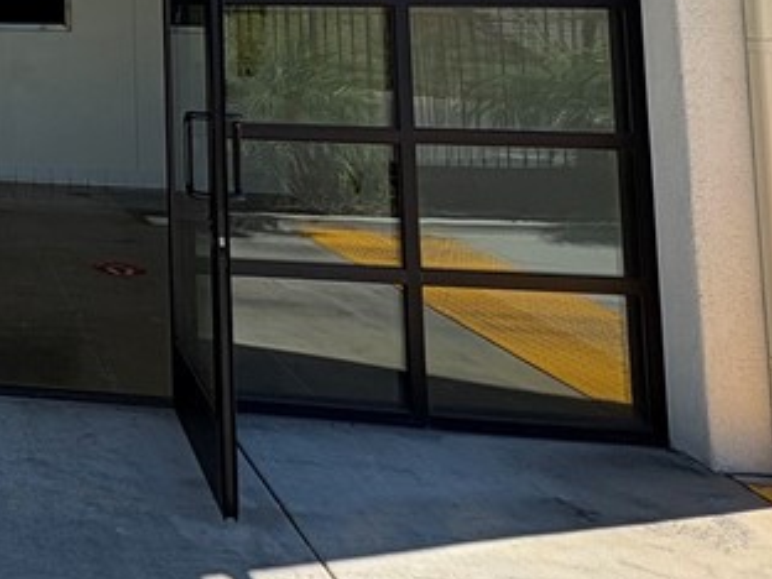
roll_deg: +0.0
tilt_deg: +4.7
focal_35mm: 46
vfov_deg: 28.3
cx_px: -280
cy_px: -79
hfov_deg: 30.5
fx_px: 1026
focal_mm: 2.22
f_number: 2.2
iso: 40
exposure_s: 1/508
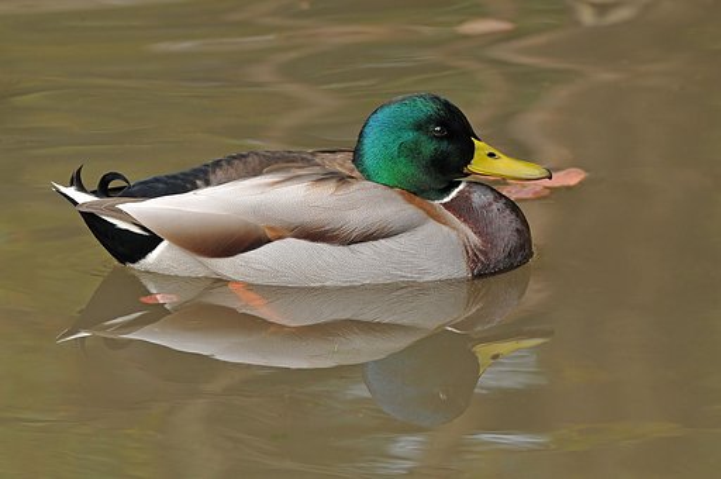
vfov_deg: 2.2
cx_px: 360
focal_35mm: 630
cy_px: 240
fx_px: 12601
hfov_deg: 3.3
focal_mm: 420
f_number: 5.6
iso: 400
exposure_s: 1/320
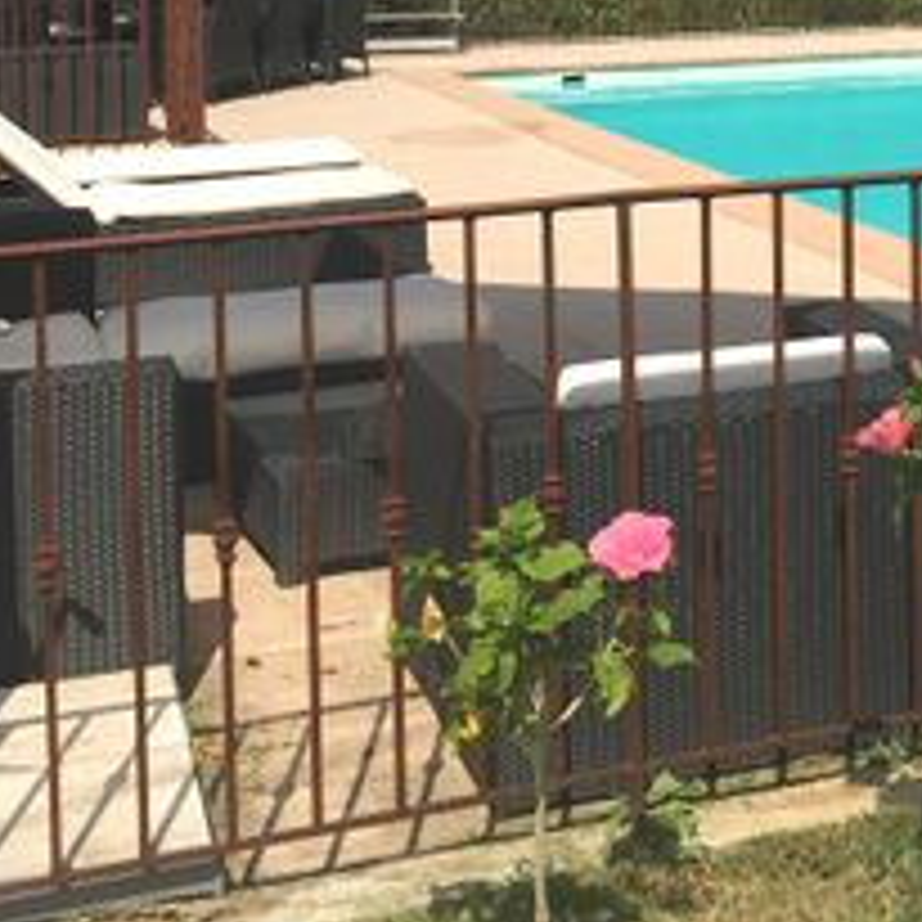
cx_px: 949
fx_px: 2260
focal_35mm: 75
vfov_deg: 21.9
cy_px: -76
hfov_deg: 22.1
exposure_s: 1/2475
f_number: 2.2
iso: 32
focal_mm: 4.15
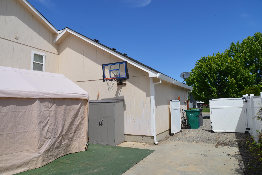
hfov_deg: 73.7
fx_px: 175
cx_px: 131
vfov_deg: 53.2
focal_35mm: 24
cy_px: 88
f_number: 9
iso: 100
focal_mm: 24
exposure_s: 1/320
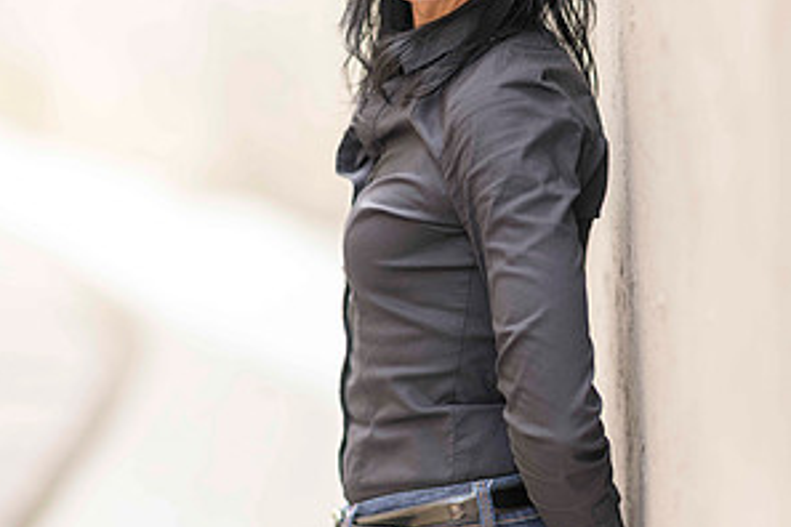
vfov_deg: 8.6
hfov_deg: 12.9
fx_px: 3493
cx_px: 394
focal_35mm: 159
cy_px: 226
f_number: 1.6
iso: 64
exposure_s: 1/320
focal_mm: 105
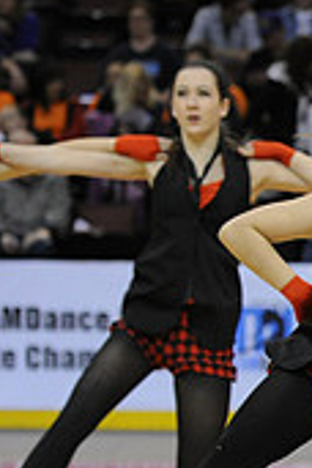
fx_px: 4316
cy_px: 435
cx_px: 769
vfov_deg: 6.2
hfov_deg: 4.1
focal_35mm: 332
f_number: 3.2
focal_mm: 98
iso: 5000
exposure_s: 1/640
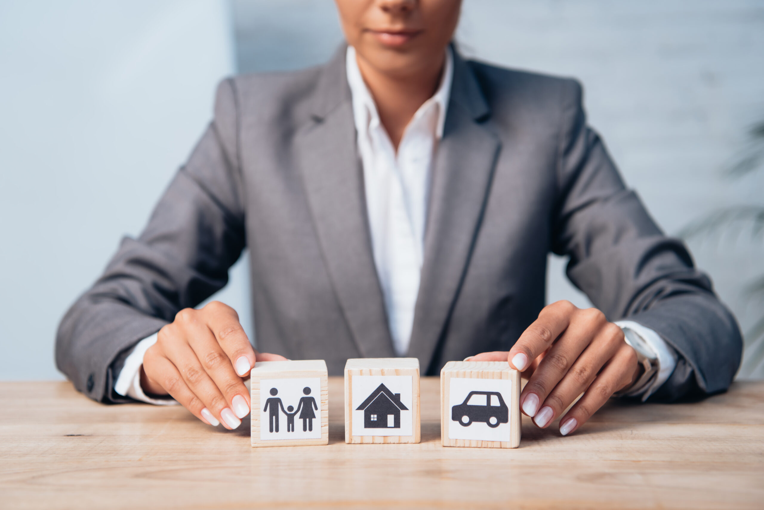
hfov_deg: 36.2
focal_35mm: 55
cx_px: 382
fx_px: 1168
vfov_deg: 24.6
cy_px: 255
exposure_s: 1/200
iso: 125
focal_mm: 55
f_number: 3.5
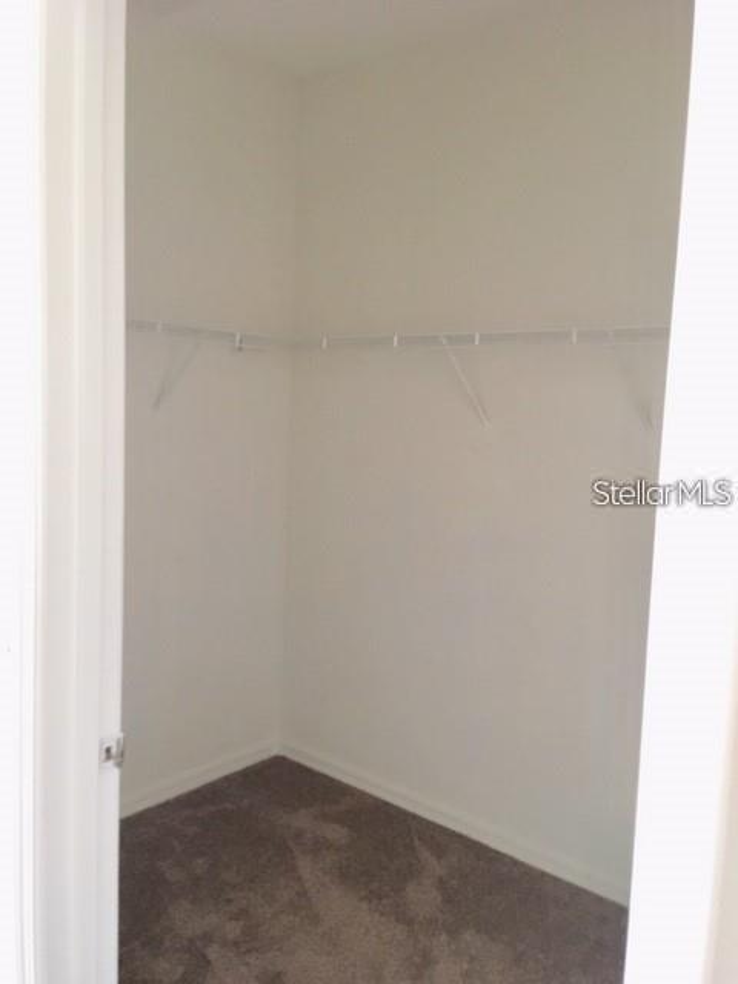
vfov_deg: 61.7
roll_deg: -3.1
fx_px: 824
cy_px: 492
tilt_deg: -6.7
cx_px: 369
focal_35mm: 29
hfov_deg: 48.2
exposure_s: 1/20
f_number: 2.2
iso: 200
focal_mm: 4.15
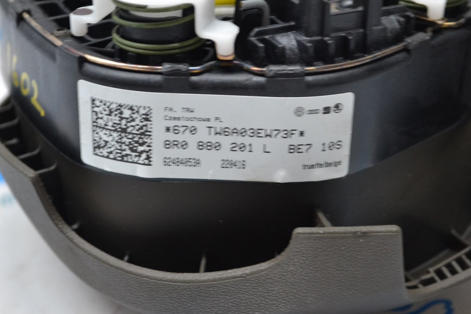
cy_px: 157
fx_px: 1079
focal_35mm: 82
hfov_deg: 24.6
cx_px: 236
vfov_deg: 16.6
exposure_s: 1/60
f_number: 5.6
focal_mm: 55
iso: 1000
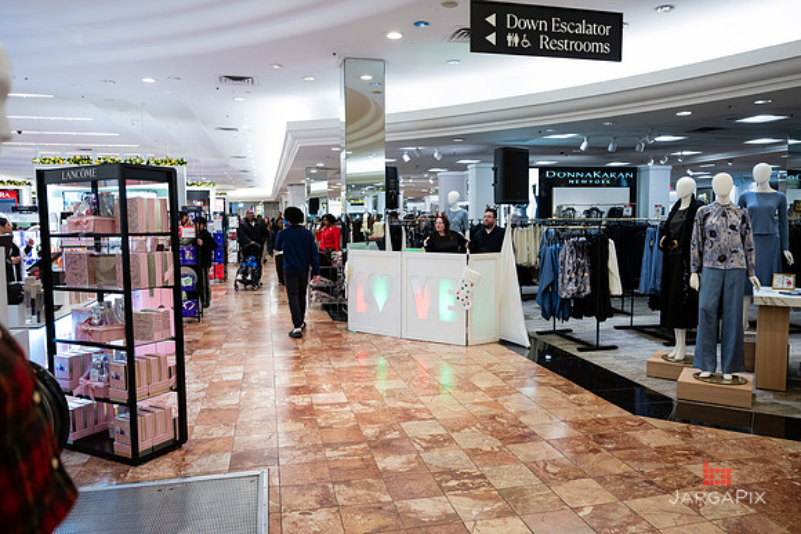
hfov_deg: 68.4
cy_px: 267
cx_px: 400
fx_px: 589
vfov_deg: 48.8
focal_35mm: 26
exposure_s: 1/200
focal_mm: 25.5
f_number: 3.2
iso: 1000
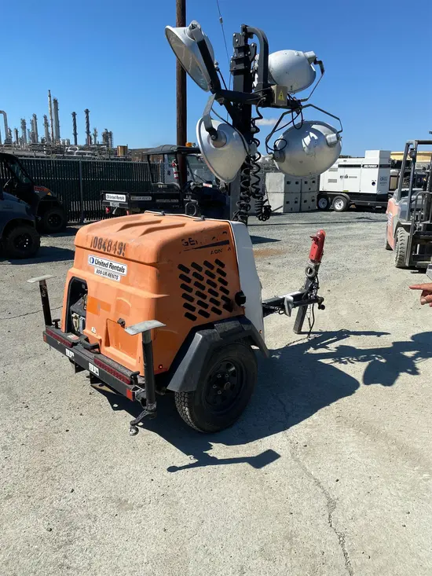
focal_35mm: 26
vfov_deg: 67.3
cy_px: 288
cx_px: 216
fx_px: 433
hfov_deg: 53.1
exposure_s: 1/3497
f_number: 1.8
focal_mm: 4.25
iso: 32
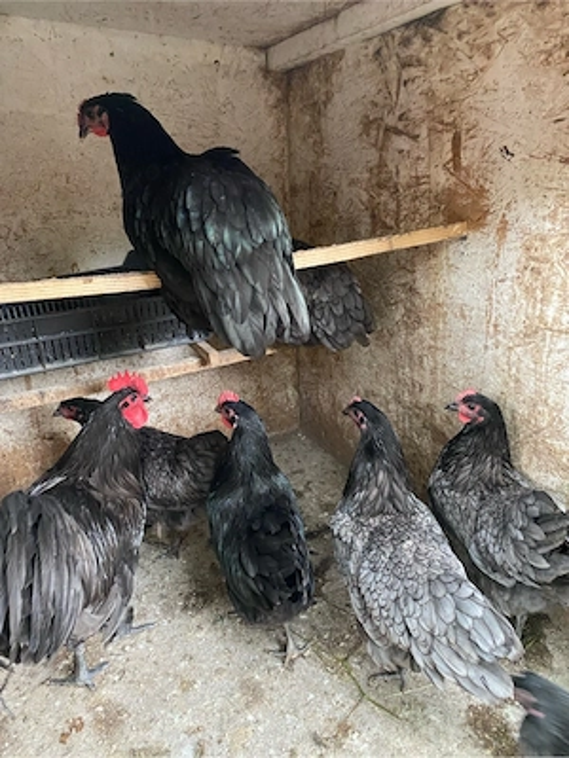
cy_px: 379
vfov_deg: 67.3
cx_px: 284
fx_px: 570
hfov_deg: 53.1
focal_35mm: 26
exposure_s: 1/60
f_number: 1.8
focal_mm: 4.25
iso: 500
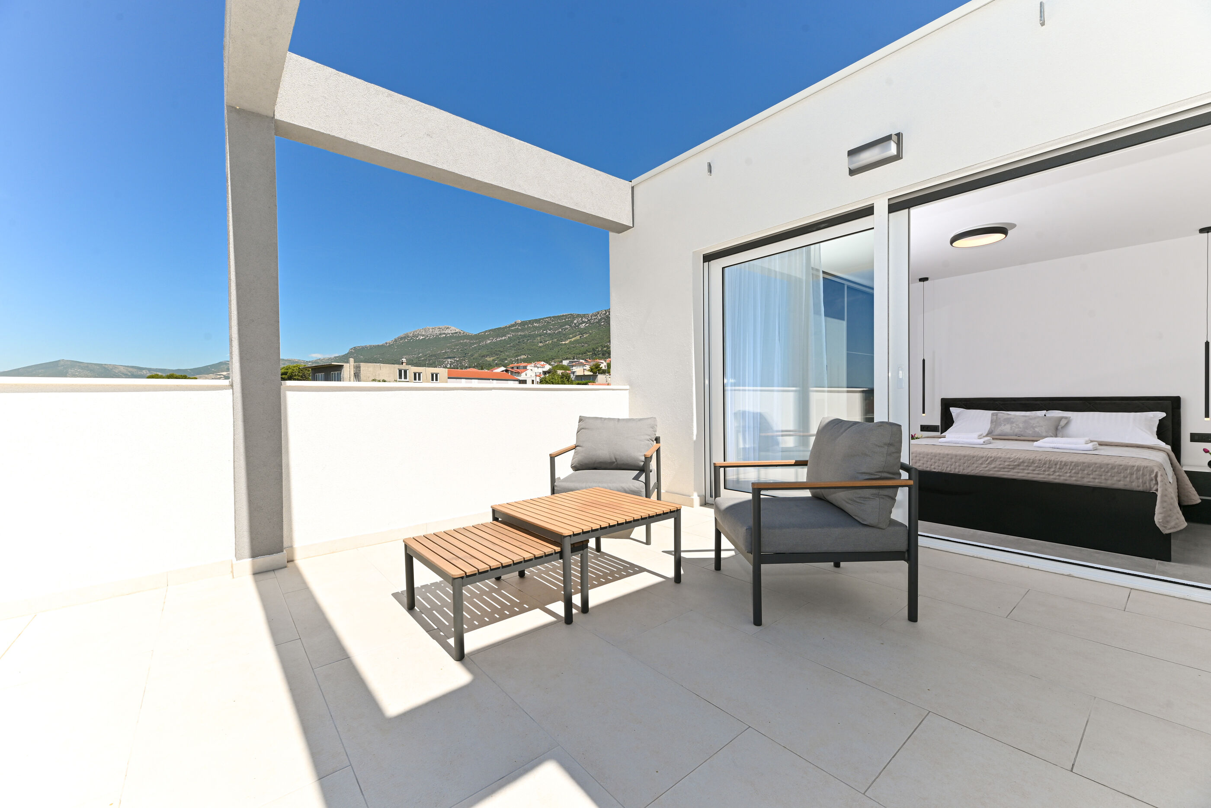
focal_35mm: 14
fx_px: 471
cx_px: 606
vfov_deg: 81.3
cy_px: 404
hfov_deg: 104.2
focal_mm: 14
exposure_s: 1/200
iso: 100
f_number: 11
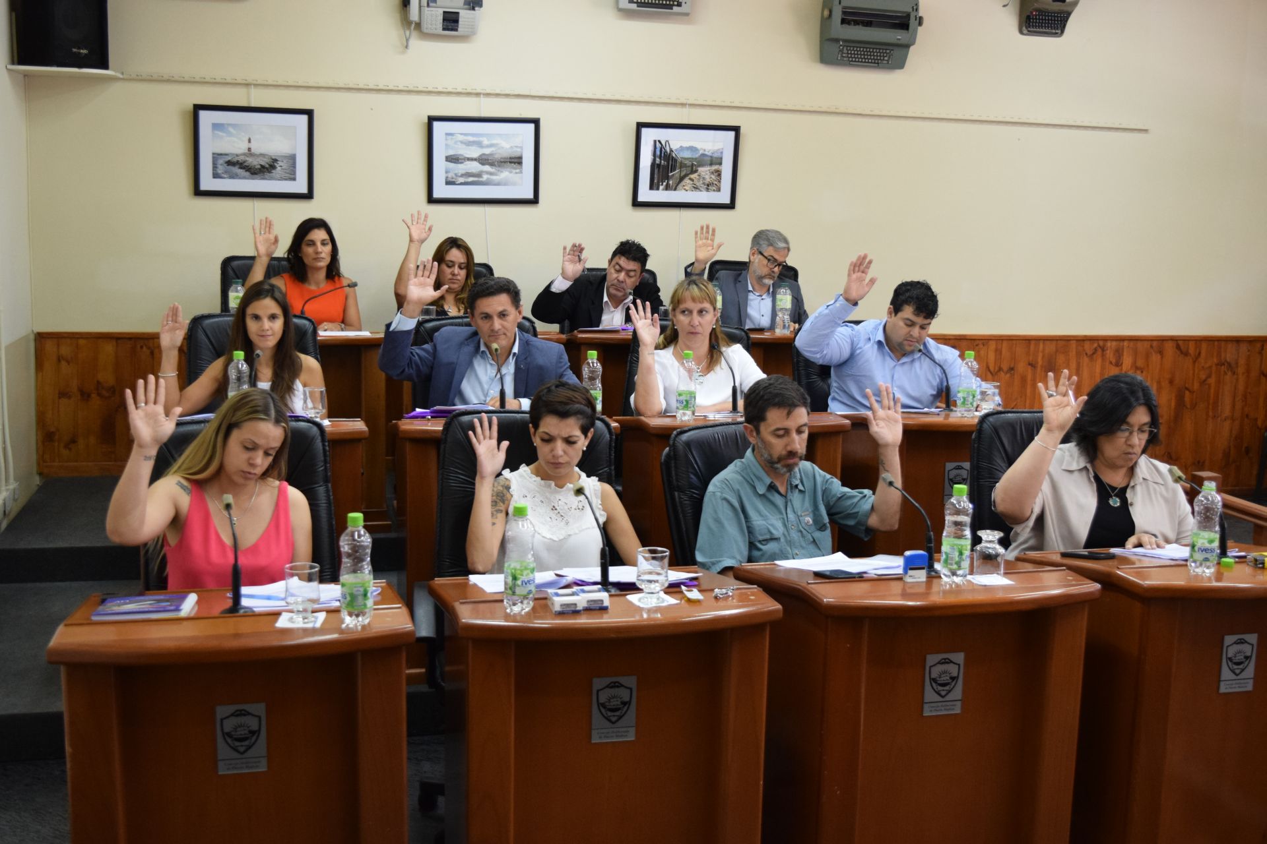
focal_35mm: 40
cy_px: 422
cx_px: 634
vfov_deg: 33.0
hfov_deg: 47.9
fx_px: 1425
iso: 1600
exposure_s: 1/100
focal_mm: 27
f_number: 5
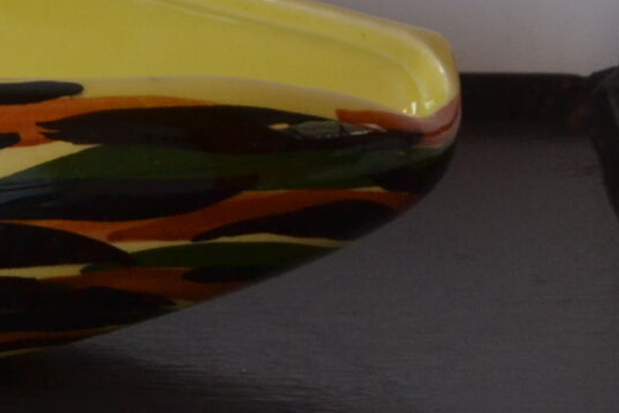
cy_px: -181
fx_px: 7260
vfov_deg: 3.2
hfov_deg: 4.8
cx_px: -673
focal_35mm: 422
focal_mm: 65
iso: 500
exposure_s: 1/60
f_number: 5
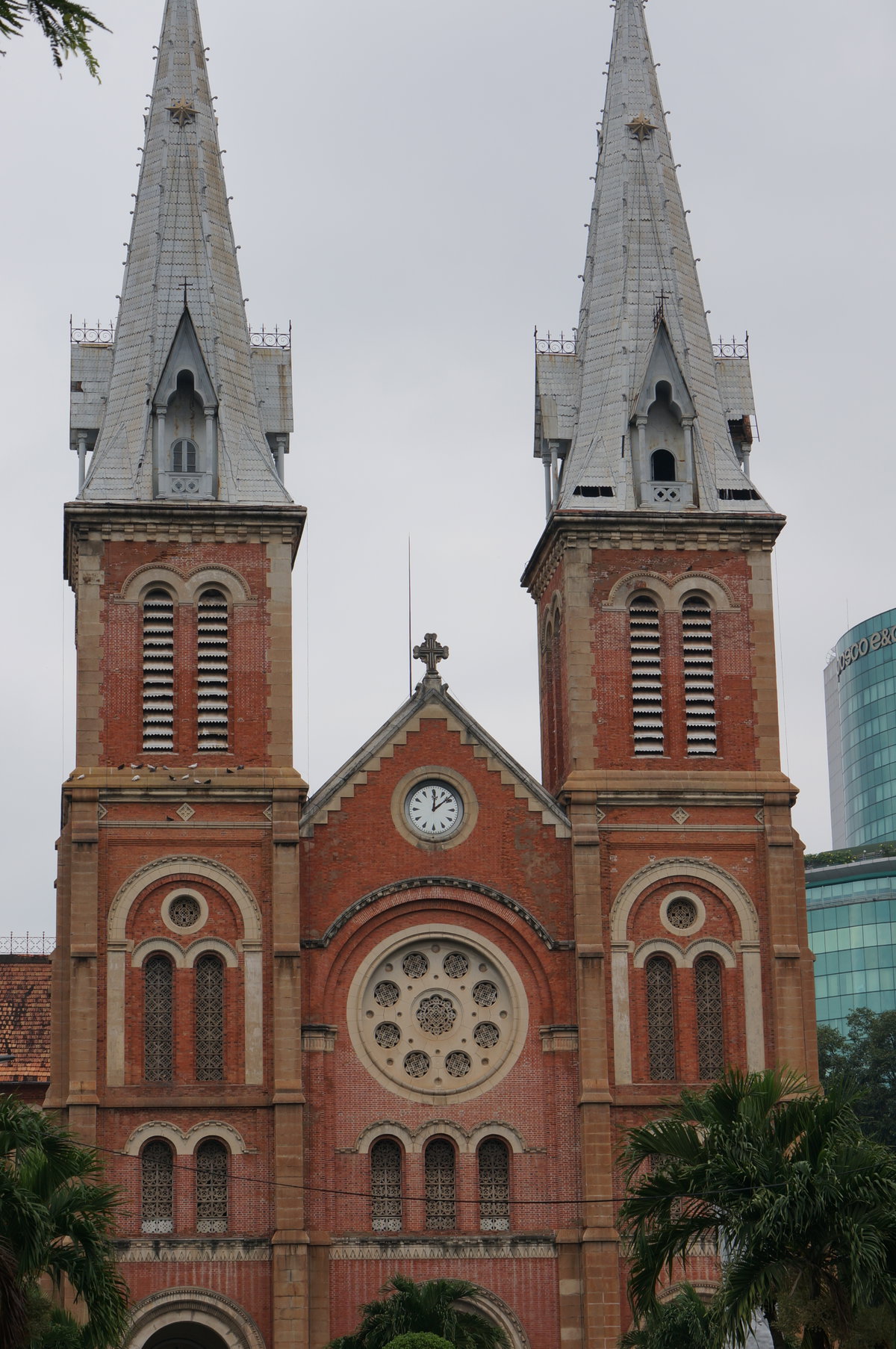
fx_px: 3087
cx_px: 448
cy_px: 674
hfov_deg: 16.5
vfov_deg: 24.6
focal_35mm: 82
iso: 100
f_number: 9
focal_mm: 55
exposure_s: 1/250
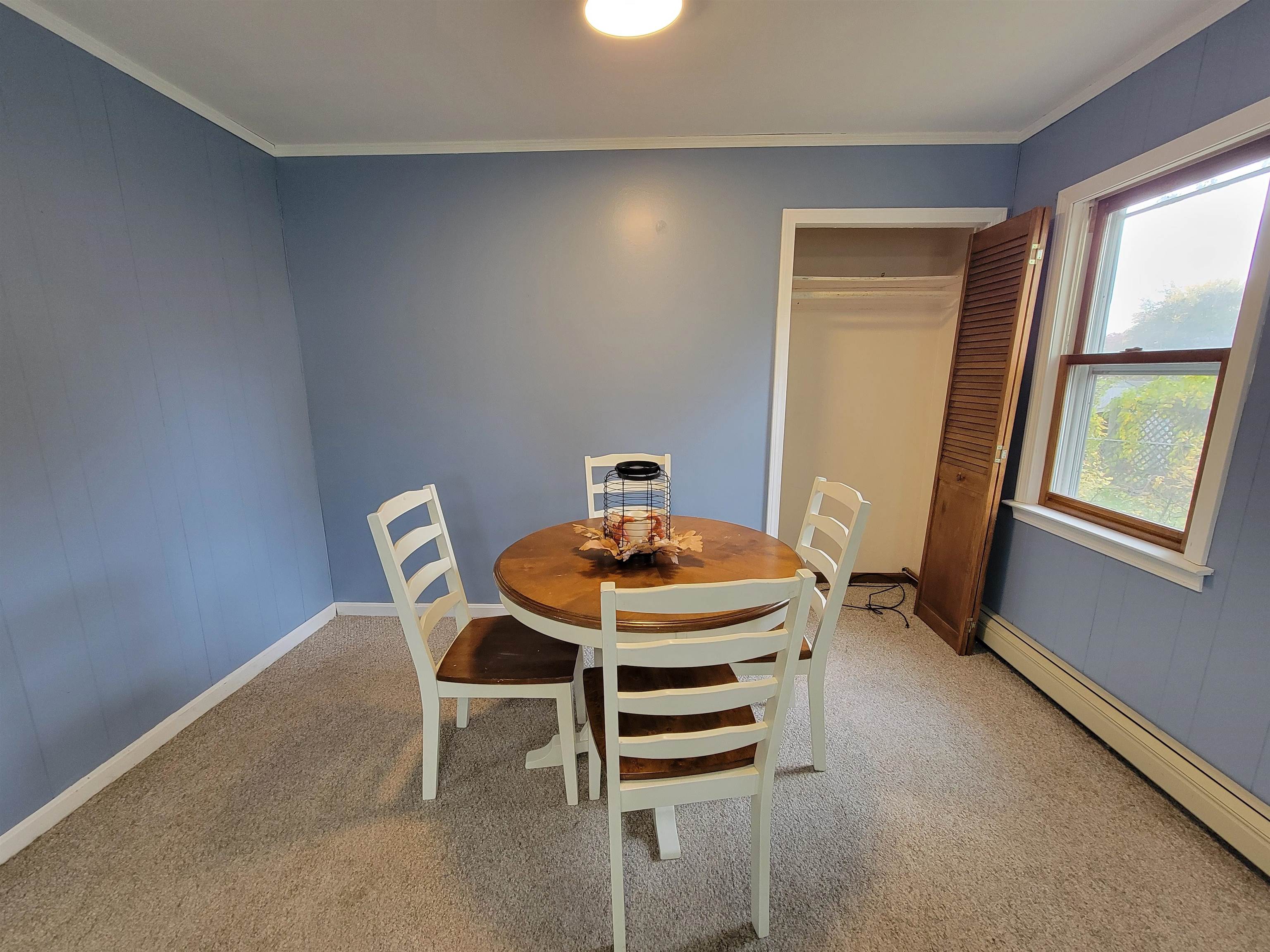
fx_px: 477
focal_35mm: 13
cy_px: 476
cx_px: 635
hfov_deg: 106.2
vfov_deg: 89.9
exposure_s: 1/60
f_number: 2.2
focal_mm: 2.2
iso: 250
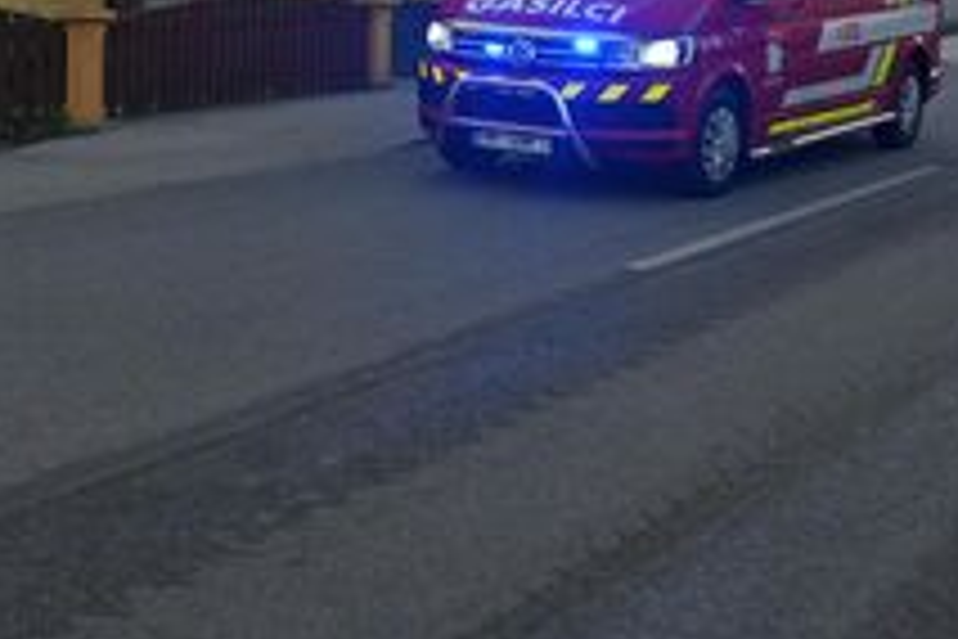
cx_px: 486
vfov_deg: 17.9
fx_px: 1969
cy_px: -14
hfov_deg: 27.3
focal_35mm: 74
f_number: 10
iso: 1600
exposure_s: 1/640
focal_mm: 35
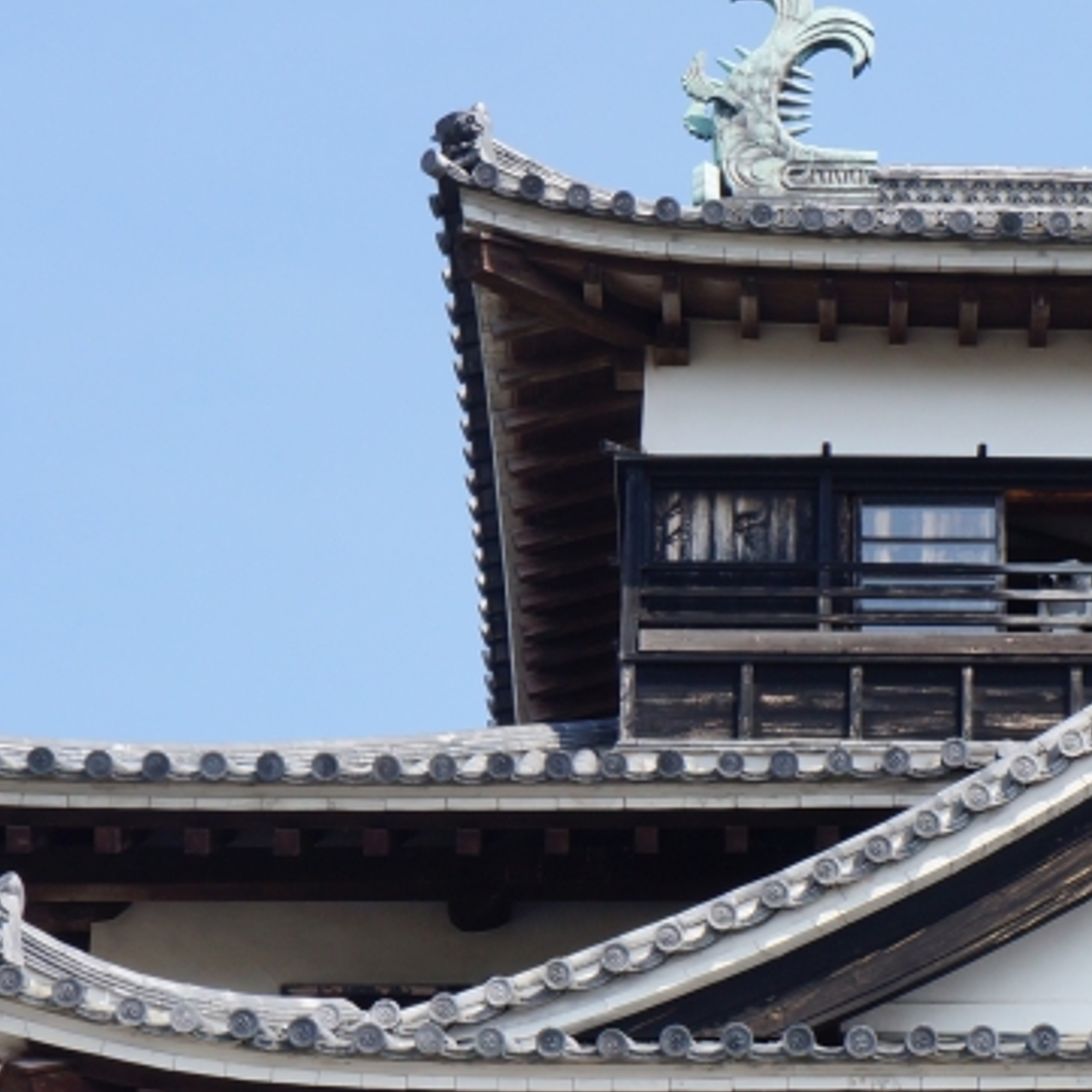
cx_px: 1243
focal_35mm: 194
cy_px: 774
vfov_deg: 9.0
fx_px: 6930
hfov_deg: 8.9
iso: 200
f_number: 13
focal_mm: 55
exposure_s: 1/160
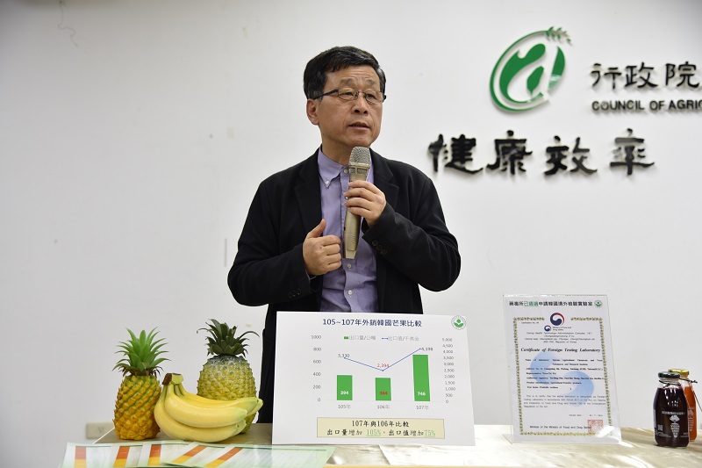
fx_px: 936
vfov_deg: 28.1
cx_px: 351
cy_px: 234
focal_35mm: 48
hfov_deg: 41.1
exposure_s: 1/60
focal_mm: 48
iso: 400
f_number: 4
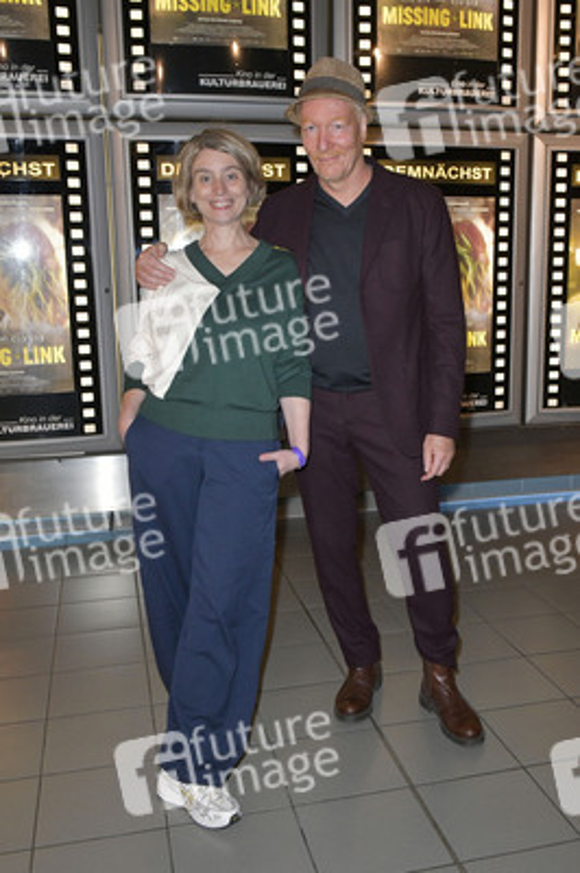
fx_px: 678
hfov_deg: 46.3
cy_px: 436
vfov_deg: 65.5
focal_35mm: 28
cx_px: 290
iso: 2500
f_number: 5.6
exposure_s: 1/250
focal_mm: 28
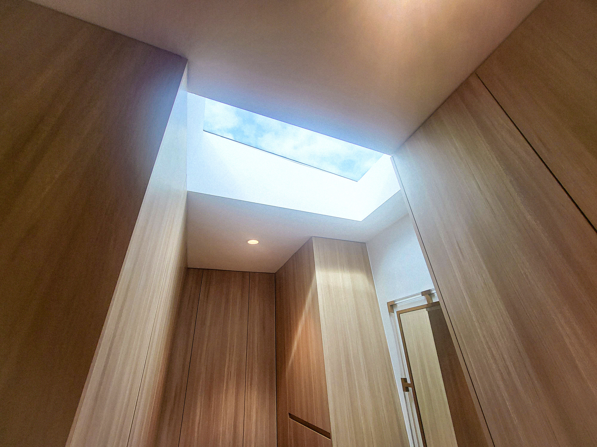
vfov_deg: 89.9
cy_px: 224
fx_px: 224
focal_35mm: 13
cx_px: 298
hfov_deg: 106.2
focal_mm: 1.74
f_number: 2.2
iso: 32
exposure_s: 1/126
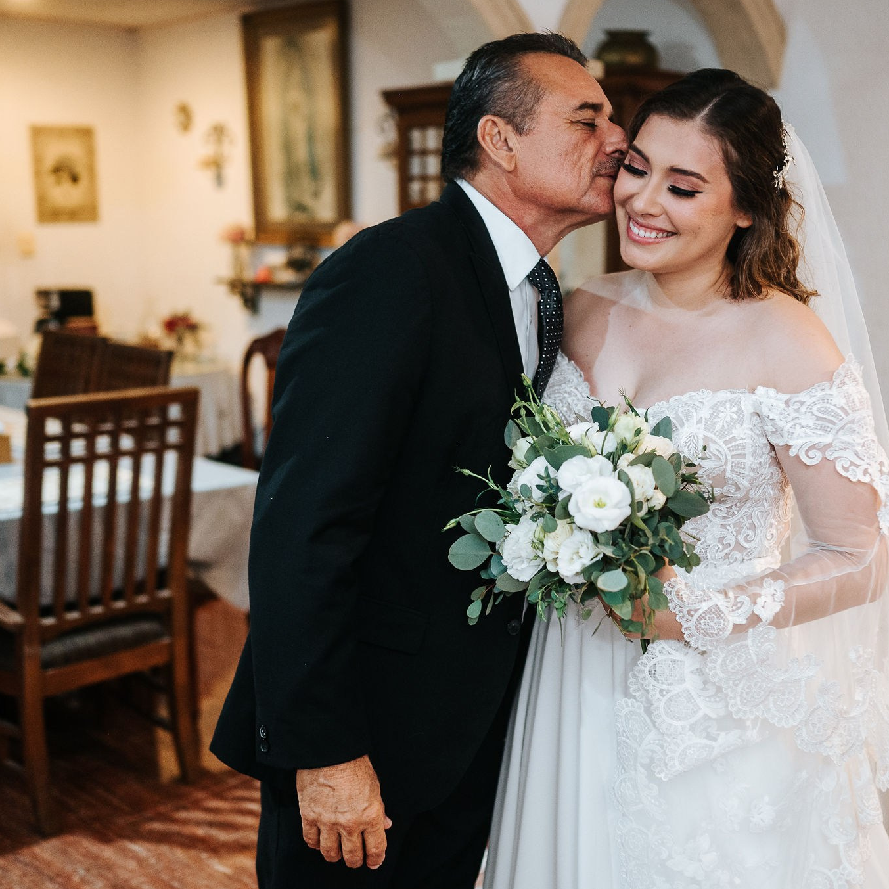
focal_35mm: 45
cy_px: 442
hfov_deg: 37.1
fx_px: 1308
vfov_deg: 37.6
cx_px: 598
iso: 1600
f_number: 1.8
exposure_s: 1/160
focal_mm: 35
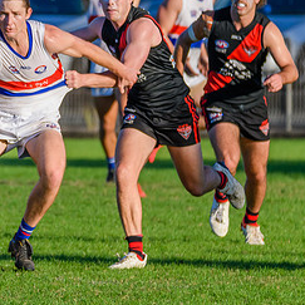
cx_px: -110
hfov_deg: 1.8
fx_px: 9799
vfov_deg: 1.8
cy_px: 162
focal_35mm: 983
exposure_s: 1/2000
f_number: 6.3
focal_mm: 300
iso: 800
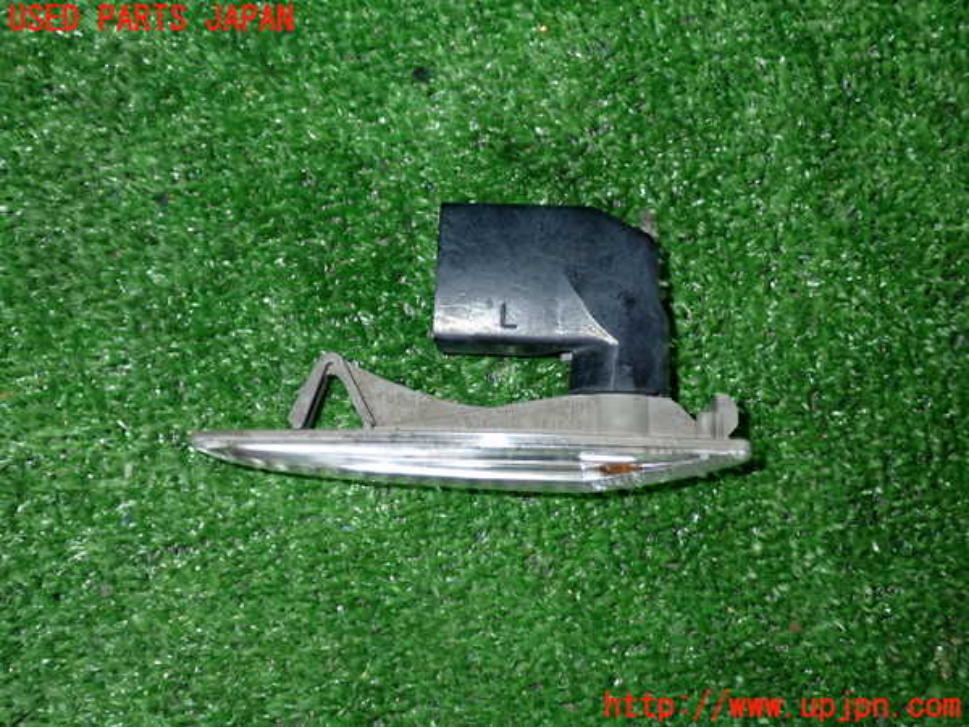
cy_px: 364
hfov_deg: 49.0
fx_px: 1064
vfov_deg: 37.7
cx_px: 484
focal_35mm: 38
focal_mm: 6.83
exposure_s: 1/40
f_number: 8
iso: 320
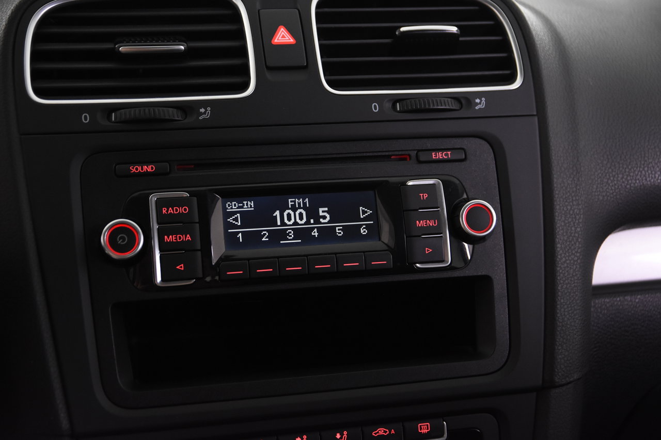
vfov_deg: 22.6
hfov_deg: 33.4
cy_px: 220
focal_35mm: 60
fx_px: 1101
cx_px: 330
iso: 2000
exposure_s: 1/60
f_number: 3.5
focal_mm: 40
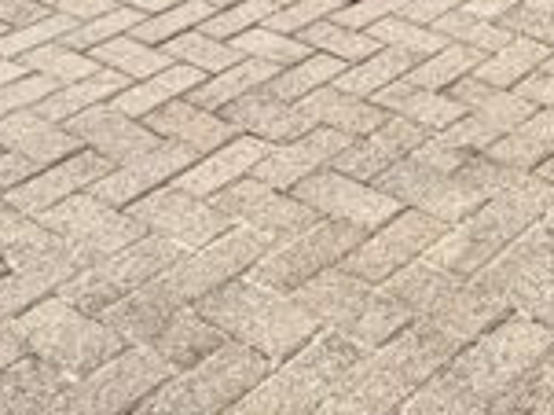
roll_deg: -1.1
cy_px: -382
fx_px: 1487
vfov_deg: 13.8
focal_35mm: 93
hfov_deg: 20.3
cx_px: 580
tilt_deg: -10.8
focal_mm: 2.22
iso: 25
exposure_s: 1/770
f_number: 2.2
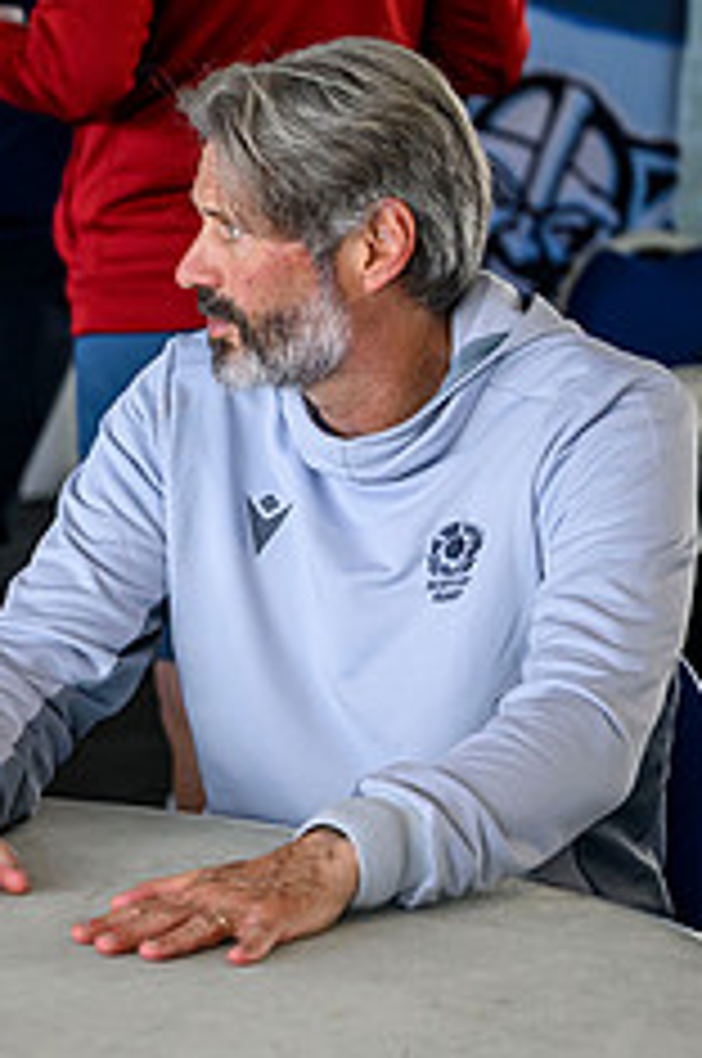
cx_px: -585
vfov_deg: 11.9
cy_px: 570
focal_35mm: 173
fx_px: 5075
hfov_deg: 7.7
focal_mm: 70
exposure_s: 1/800
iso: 2500
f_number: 3.2
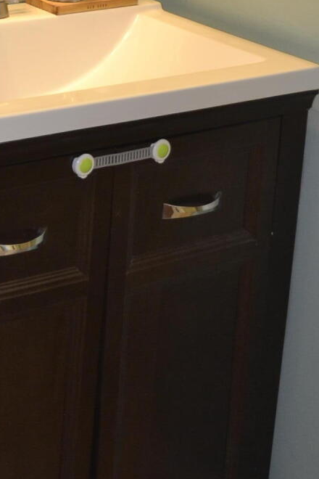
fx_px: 1329
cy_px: -49
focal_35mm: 100
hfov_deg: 13.1
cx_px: -137
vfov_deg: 19.5
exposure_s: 1/60
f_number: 3.8
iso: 400
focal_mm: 22
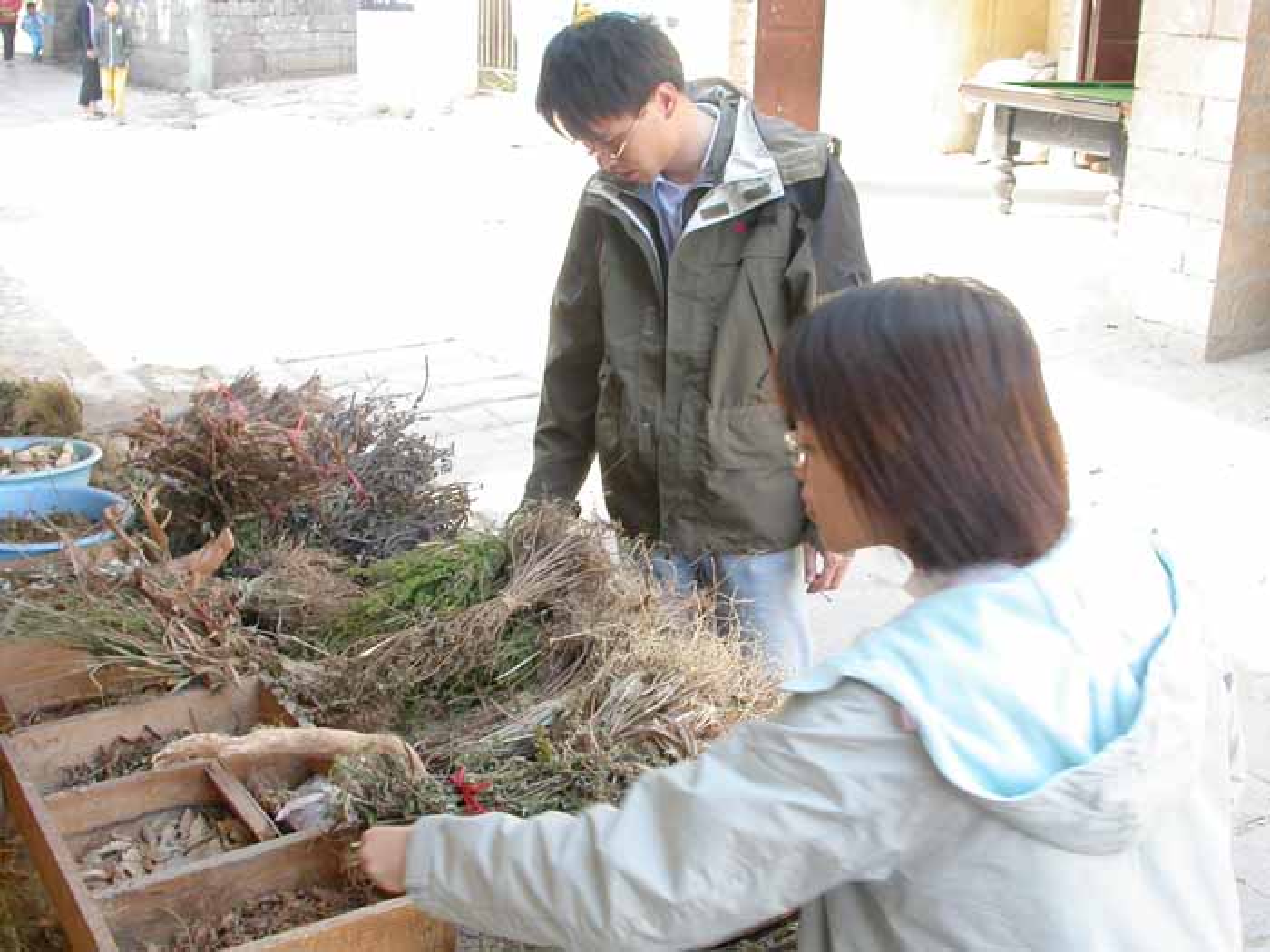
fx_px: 1394
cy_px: 476
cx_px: 635
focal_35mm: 38
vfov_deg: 37.7
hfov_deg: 49.0
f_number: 4.2
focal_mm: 7.85
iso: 100
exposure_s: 1/49
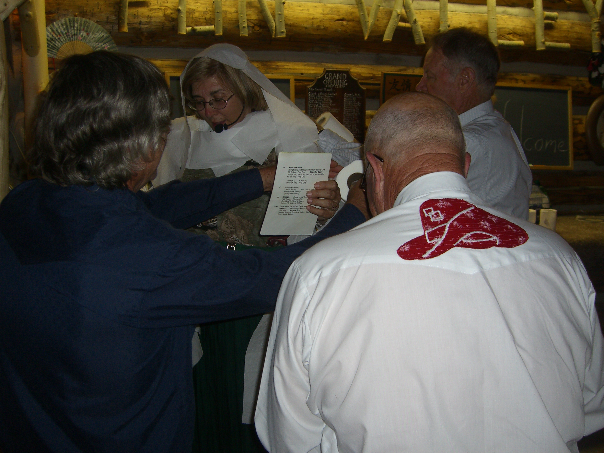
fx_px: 663
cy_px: 226
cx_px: 302
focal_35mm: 38
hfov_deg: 49.0
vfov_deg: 37.7
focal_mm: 7.9
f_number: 2.8
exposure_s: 1/60
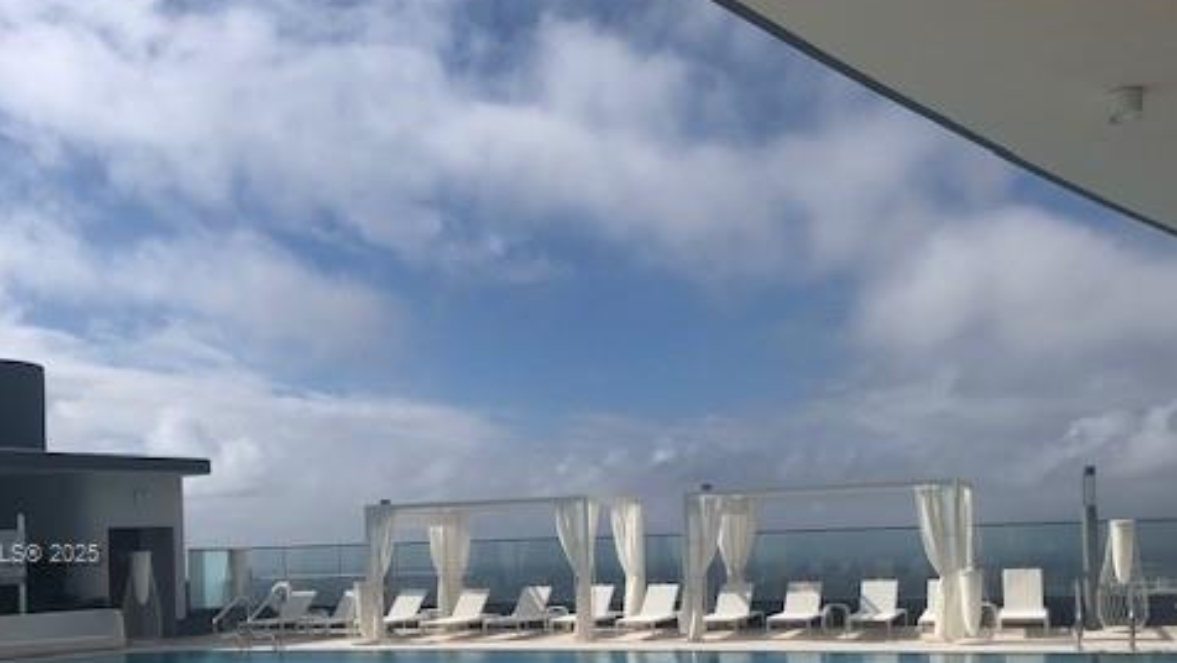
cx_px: 549
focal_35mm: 41
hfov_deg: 49.4
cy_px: 557
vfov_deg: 28.2
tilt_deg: -0.4
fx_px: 1280
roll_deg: +2.1
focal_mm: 3.99
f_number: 1.8
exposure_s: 1/6897
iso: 25
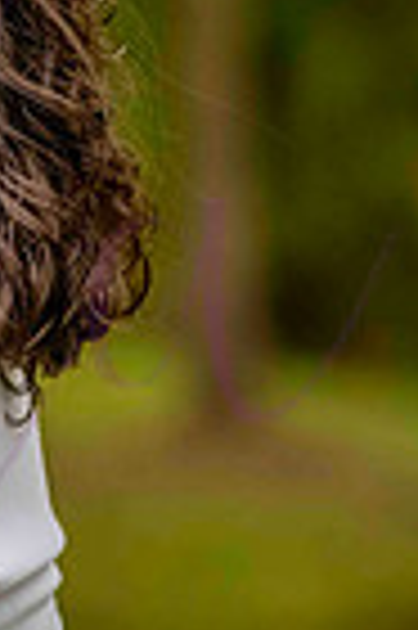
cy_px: 22
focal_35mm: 360
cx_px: -252
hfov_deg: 3.8
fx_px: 6285
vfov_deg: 5.7
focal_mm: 112
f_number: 4
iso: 2000
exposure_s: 1/1600
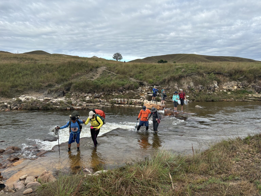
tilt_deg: -5.7
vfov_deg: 53.1
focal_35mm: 26
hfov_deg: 67.3
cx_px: 130
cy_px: 98
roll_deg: -0.1
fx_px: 196
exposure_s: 1/1126
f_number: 1.6
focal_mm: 5.96
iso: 50
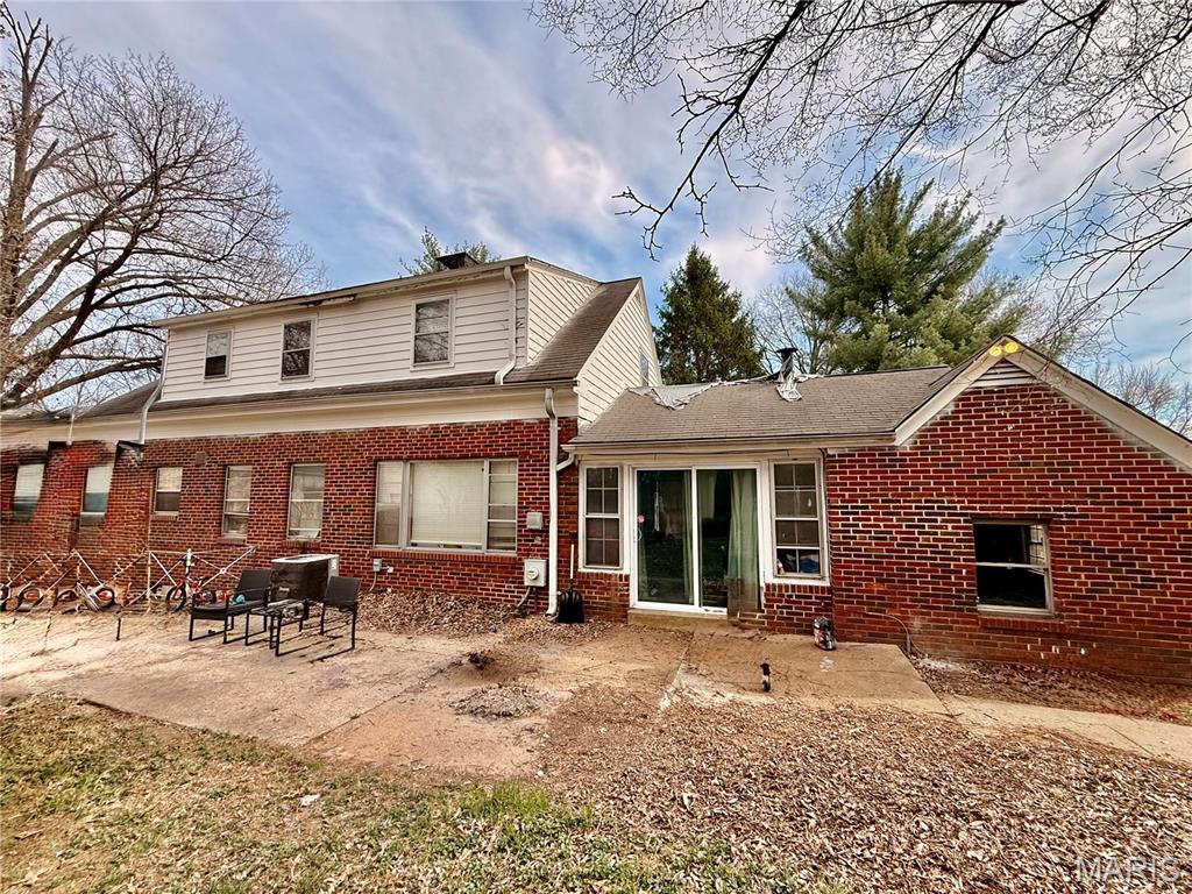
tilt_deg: +6.1
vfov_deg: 85.7
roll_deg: +0.4
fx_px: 482
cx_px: 596
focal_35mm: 14
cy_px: 447
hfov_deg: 102.1
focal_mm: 2.22
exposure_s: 1/1087
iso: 64
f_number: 2.2
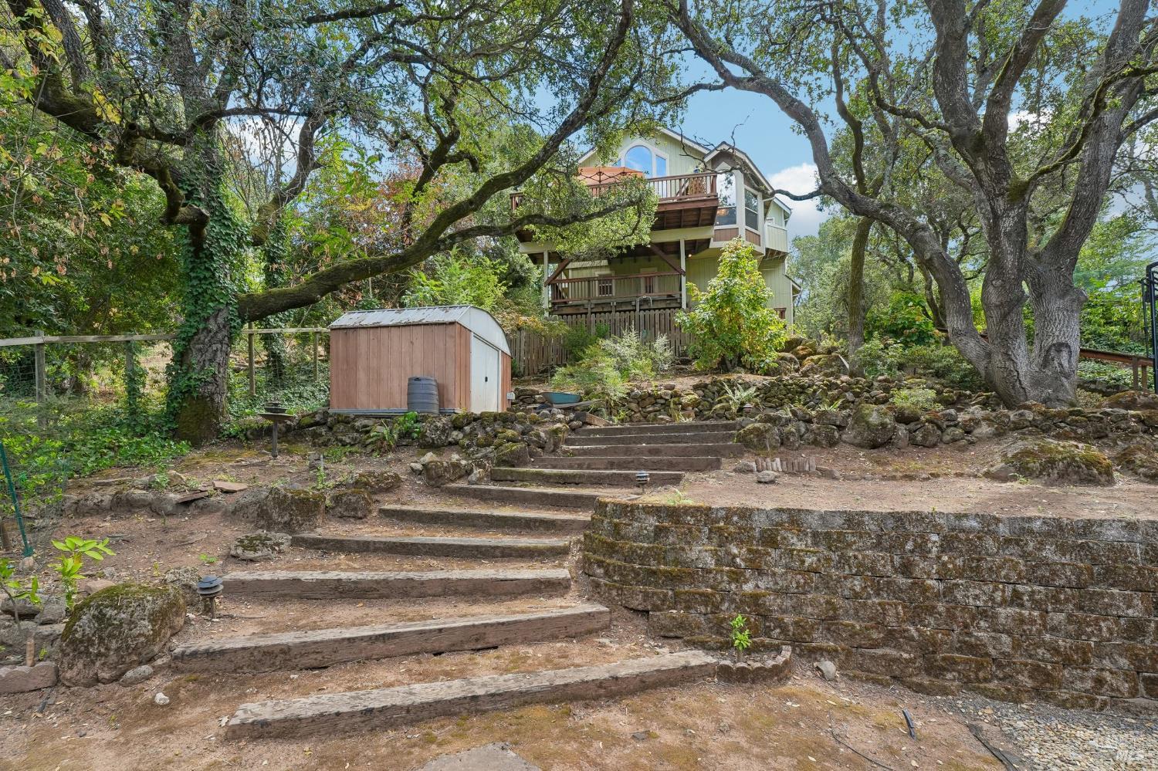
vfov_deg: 81.2
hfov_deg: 104.3
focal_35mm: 14
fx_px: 450
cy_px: 386
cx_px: 579
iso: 640
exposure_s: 1/200
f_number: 8
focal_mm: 14
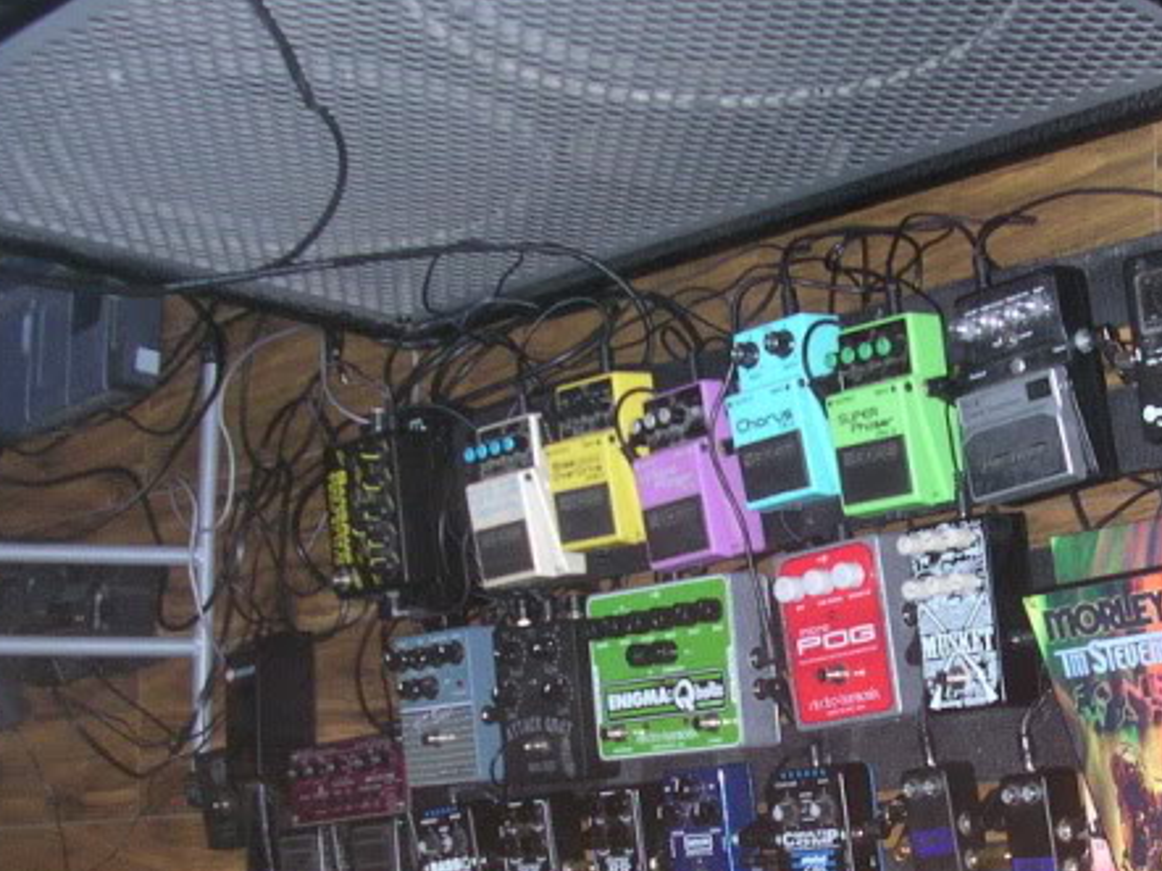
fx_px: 2248
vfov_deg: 21.6
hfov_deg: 28.4
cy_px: 689
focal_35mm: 67
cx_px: 928
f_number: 2.7
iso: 260
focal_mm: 5.6
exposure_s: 2
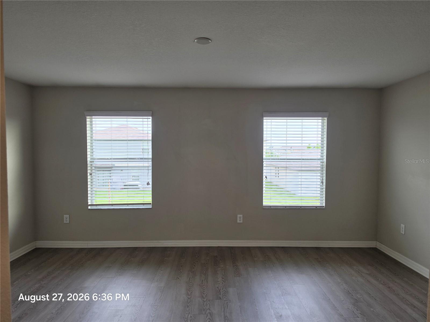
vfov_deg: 58.9
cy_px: 161
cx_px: 215
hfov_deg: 73.9
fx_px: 286
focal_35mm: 23
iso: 100
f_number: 1.4
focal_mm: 6.5
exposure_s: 1/180
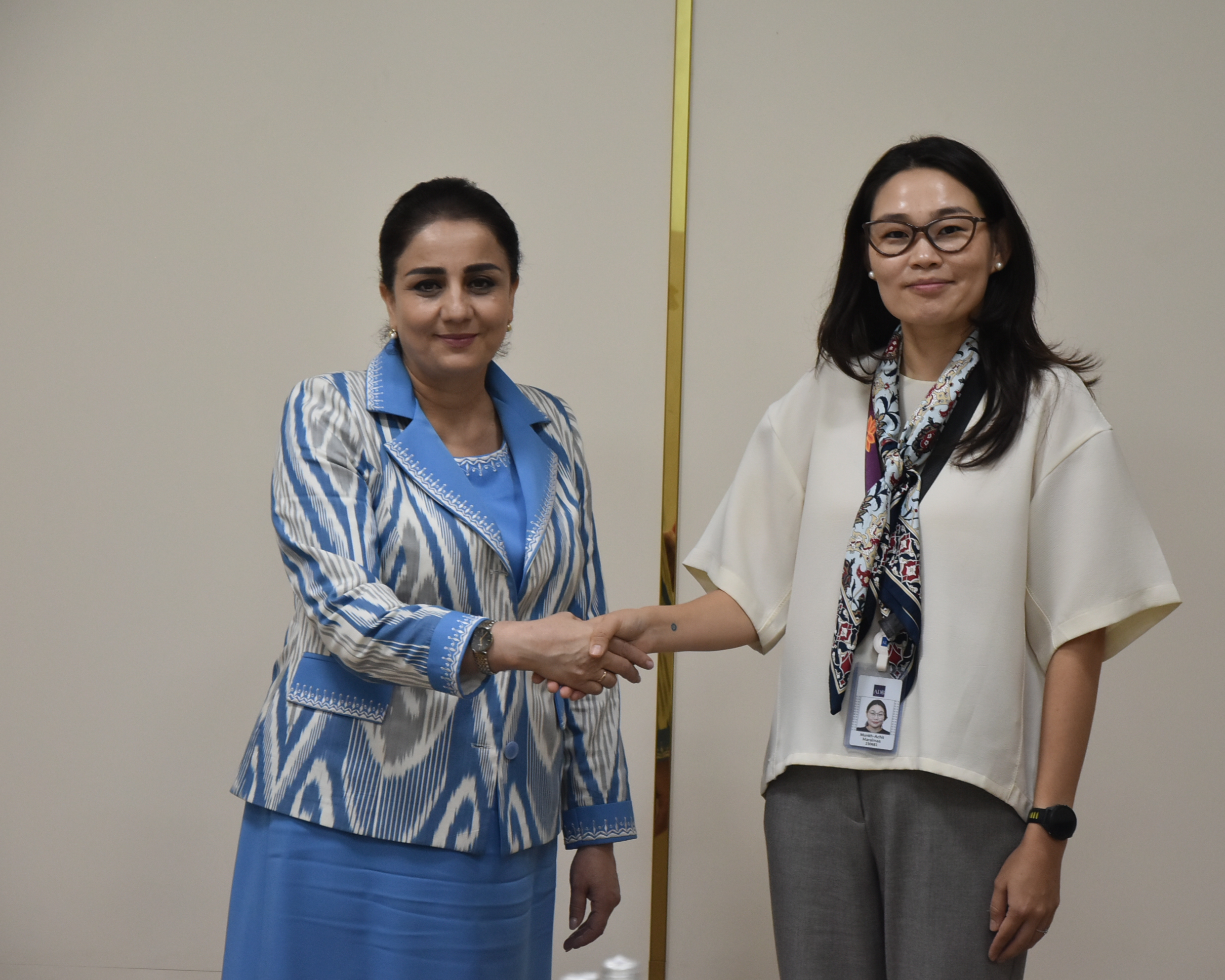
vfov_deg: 11.4
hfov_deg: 14.2
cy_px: 487
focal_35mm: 136
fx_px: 4931
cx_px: 708
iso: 800
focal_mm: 80
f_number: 5.3
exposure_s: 1/200
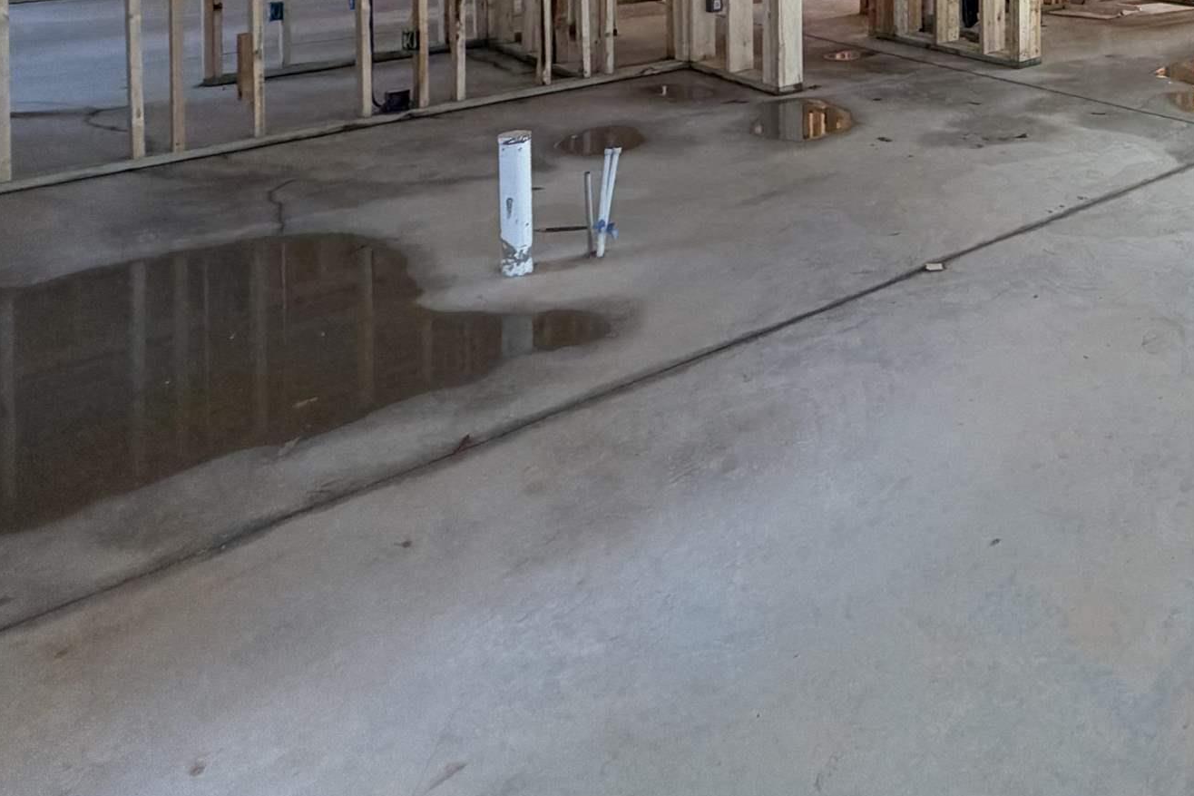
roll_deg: +0.2
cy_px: -178
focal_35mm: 34
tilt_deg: -0.9
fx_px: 1127
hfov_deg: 49.8
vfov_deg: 31.8
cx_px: 1069
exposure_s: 1/121
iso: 250
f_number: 2.2
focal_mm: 2.22
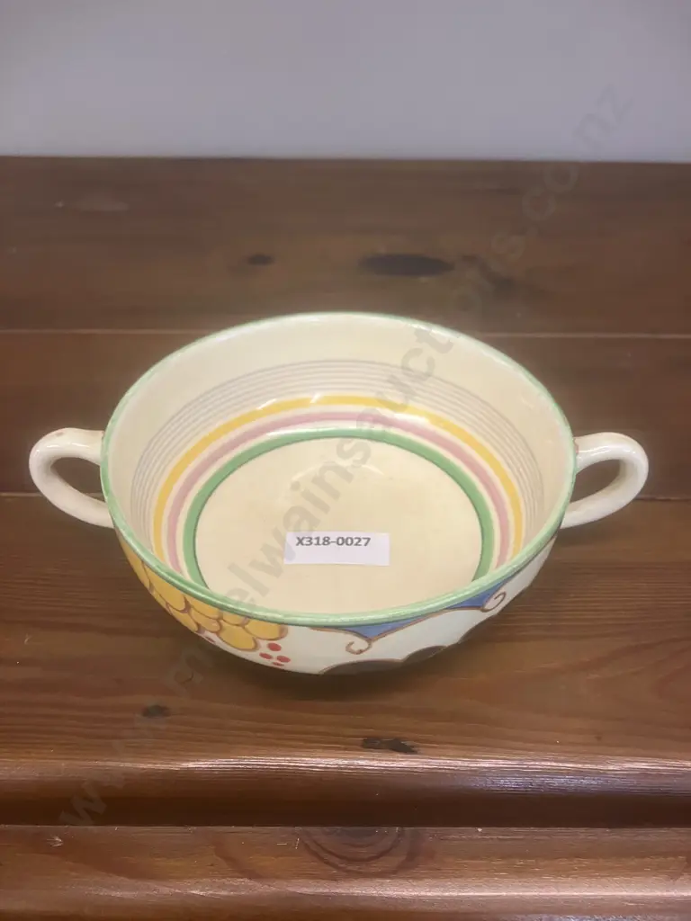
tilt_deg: -41.3
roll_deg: -0.3
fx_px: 745
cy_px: 460
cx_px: 346
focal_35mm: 28
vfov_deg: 63.4
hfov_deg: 49.7
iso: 125
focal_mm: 3.99
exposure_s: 1/50
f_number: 1.8
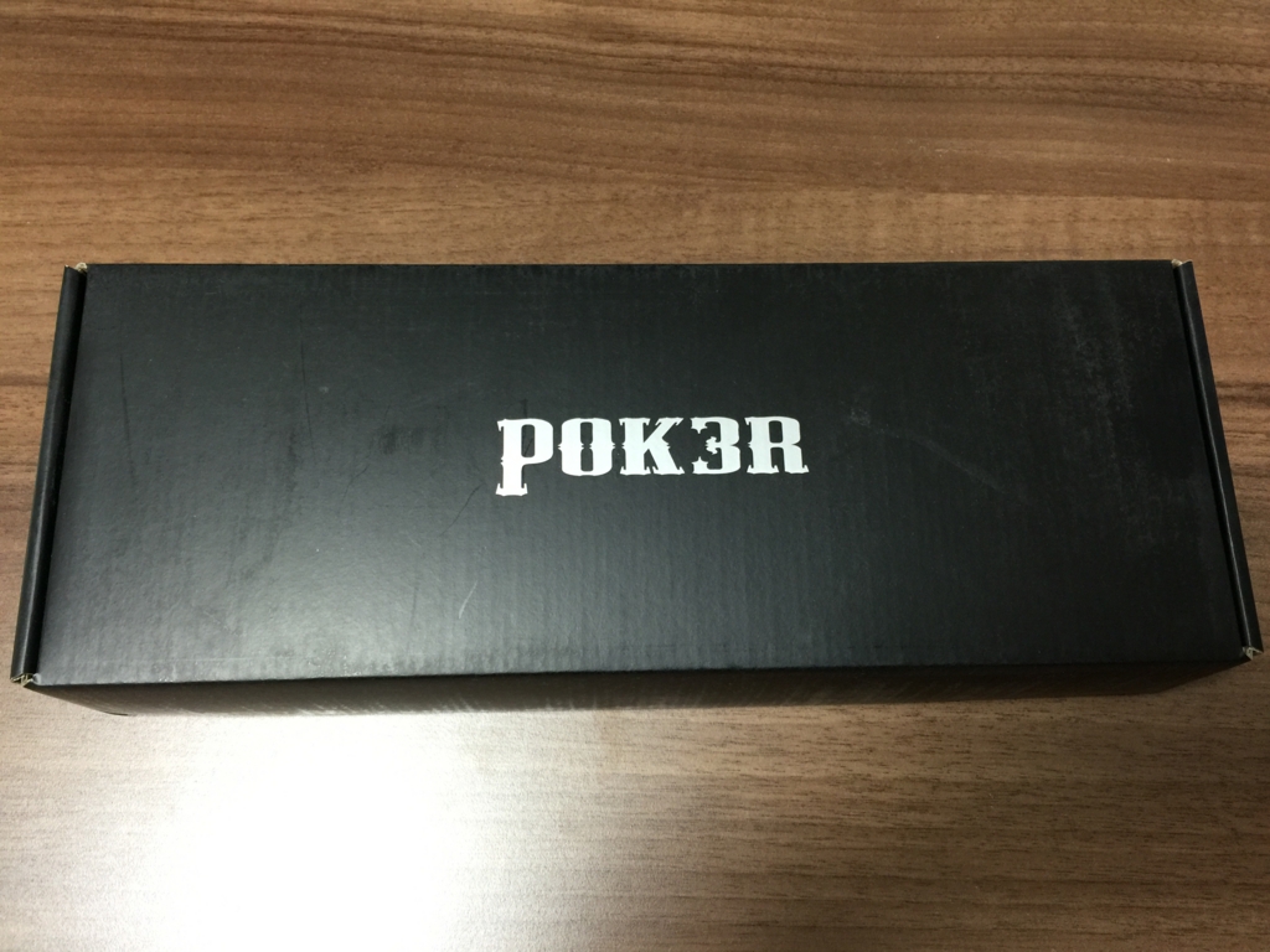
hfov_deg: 61.7
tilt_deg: -74.2
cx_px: 635
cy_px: 476
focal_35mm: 29
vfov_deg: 48.2
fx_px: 1064
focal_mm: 4.15
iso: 64
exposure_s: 1/15
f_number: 2.2
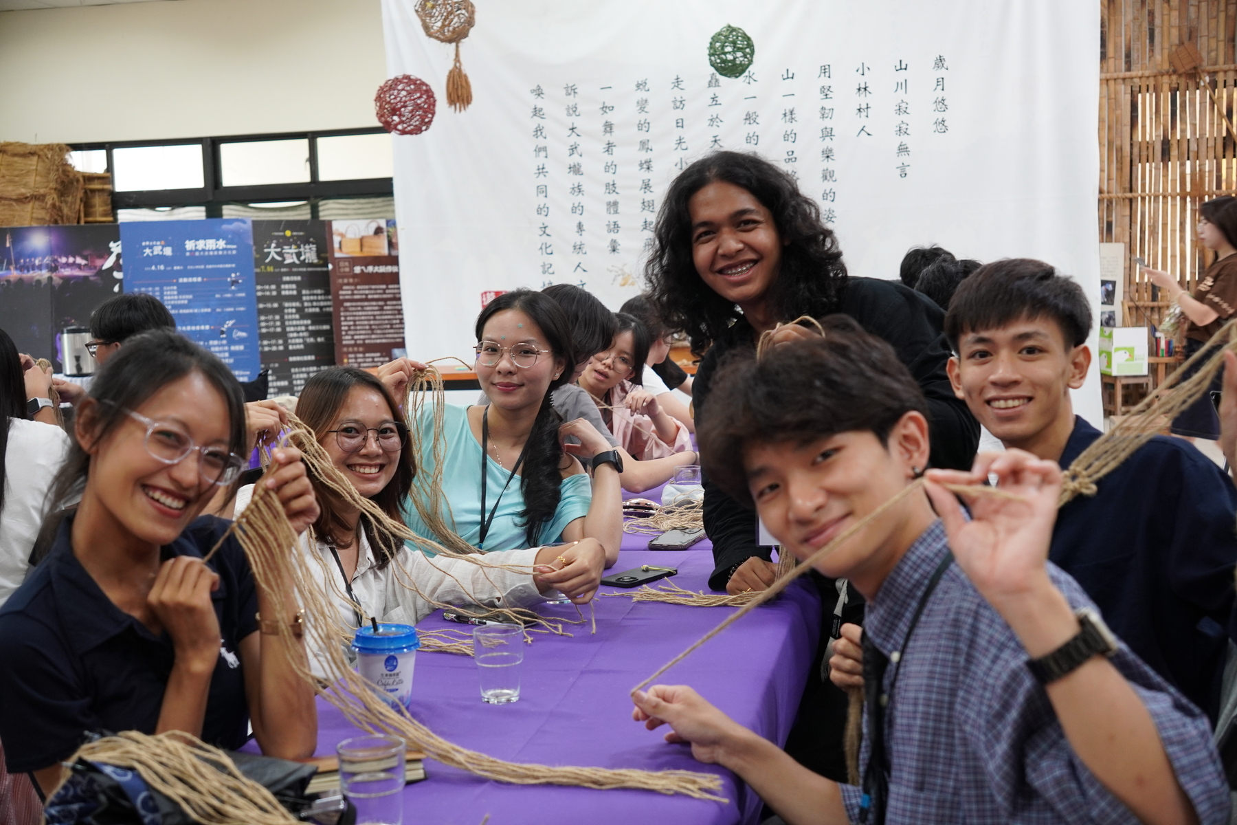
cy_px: 412
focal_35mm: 43
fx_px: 1479
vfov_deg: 31.2
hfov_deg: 45.4
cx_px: 618
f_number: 3.5
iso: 500
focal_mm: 28.7
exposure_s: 1/50
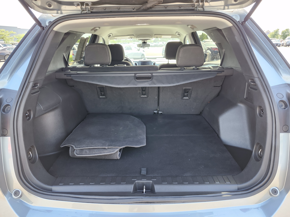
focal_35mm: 23
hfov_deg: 73.9
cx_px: 145
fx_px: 193
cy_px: 108
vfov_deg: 58.9
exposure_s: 1/180
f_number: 1.8
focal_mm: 5.54
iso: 160
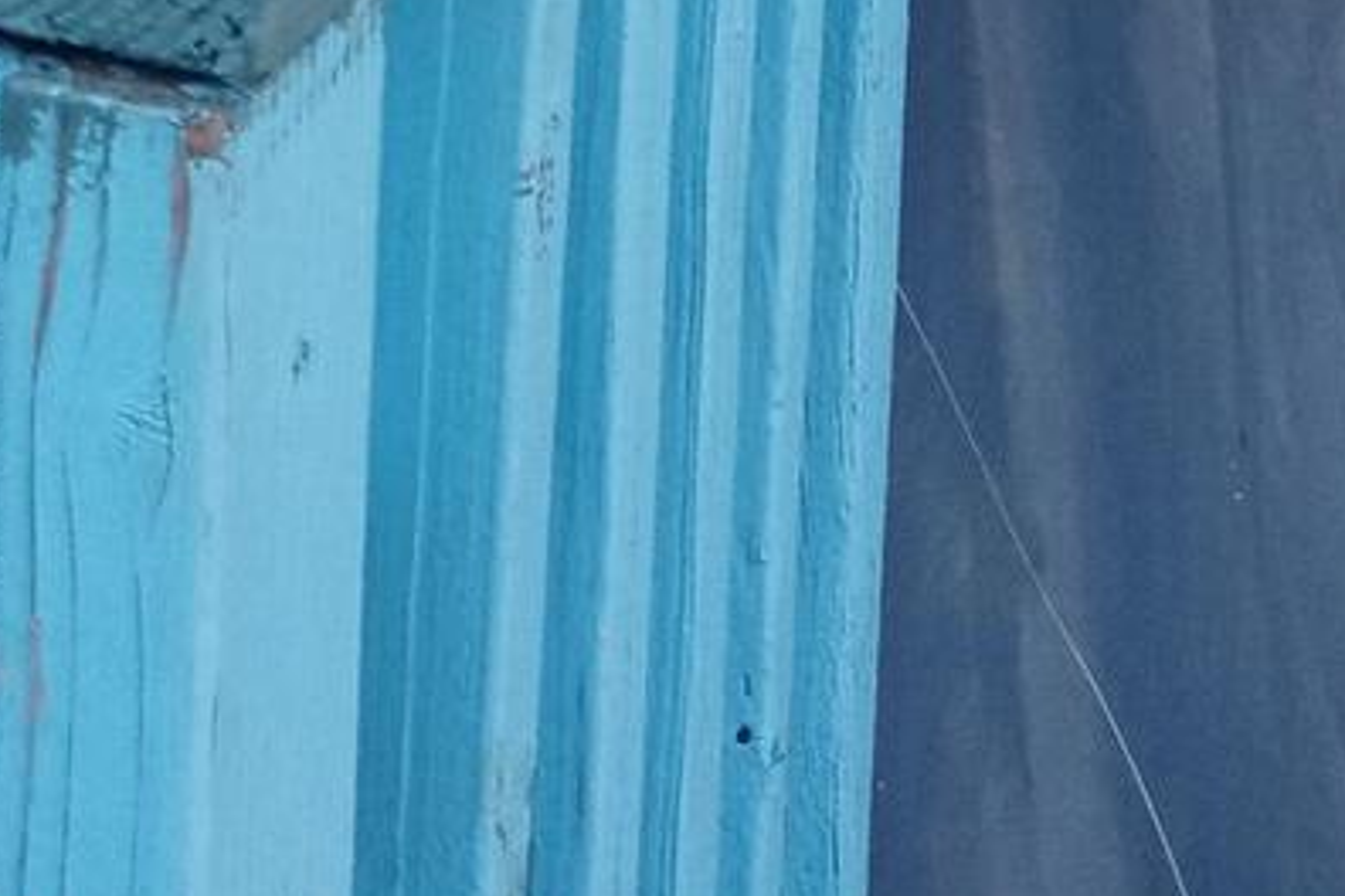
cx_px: -567
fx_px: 4221
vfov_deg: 10.3
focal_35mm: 113
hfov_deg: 16.7
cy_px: -1341
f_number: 1.8
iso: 100
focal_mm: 3.61
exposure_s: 1/546
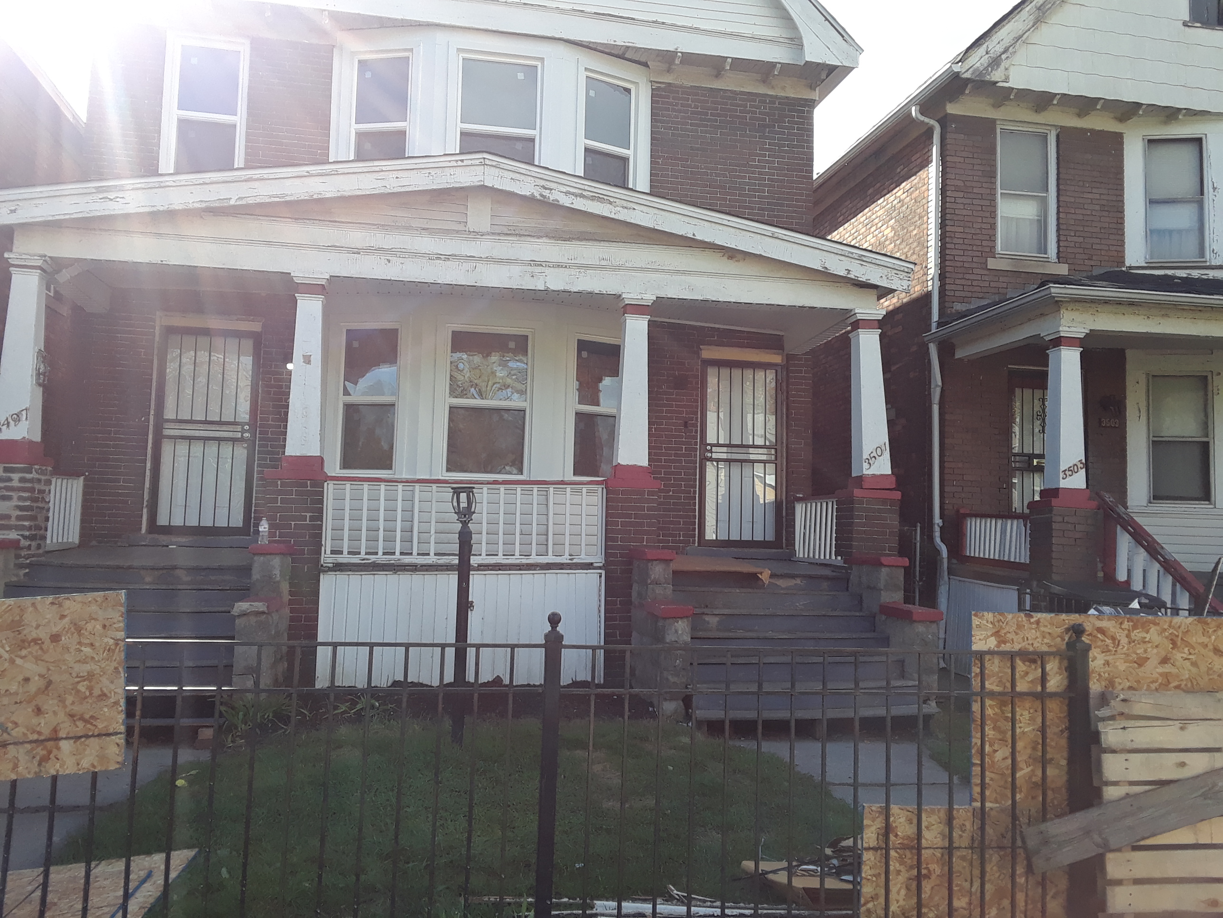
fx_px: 1060
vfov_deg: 46.8
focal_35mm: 30
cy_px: 459
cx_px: 612
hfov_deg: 60.0
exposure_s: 1/554
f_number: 1.9
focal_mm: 2.47
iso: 40
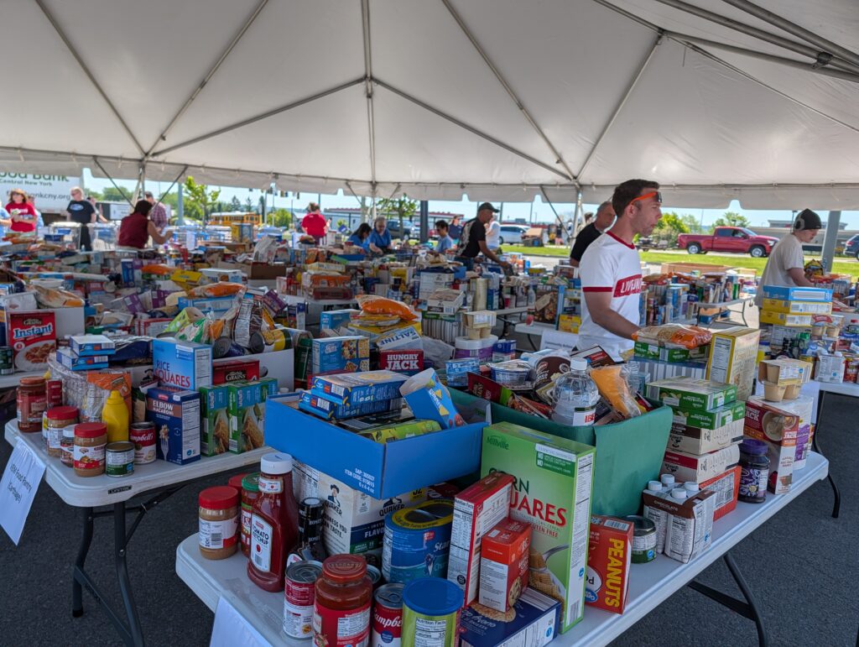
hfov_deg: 71.5
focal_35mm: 24
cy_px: 324
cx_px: 430
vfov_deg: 56.9
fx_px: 596
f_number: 1.68
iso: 22
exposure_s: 1/822
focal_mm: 6.9
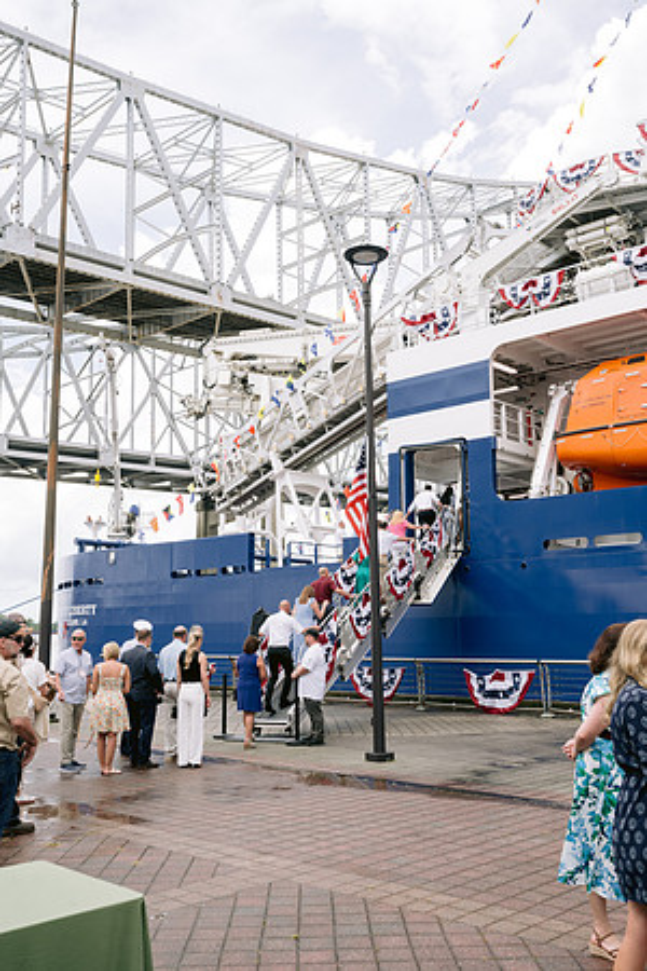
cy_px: 486
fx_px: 943
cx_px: 324
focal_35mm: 35
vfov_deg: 54.4
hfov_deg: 37.9
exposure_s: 1/200
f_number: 8
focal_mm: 35
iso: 160
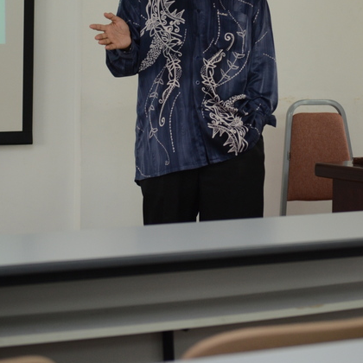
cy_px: 99
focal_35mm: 107
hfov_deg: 16.3
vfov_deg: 16.3
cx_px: 181
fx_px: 1265
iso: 1000
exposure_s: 1/100
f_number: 2.8
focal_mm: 55
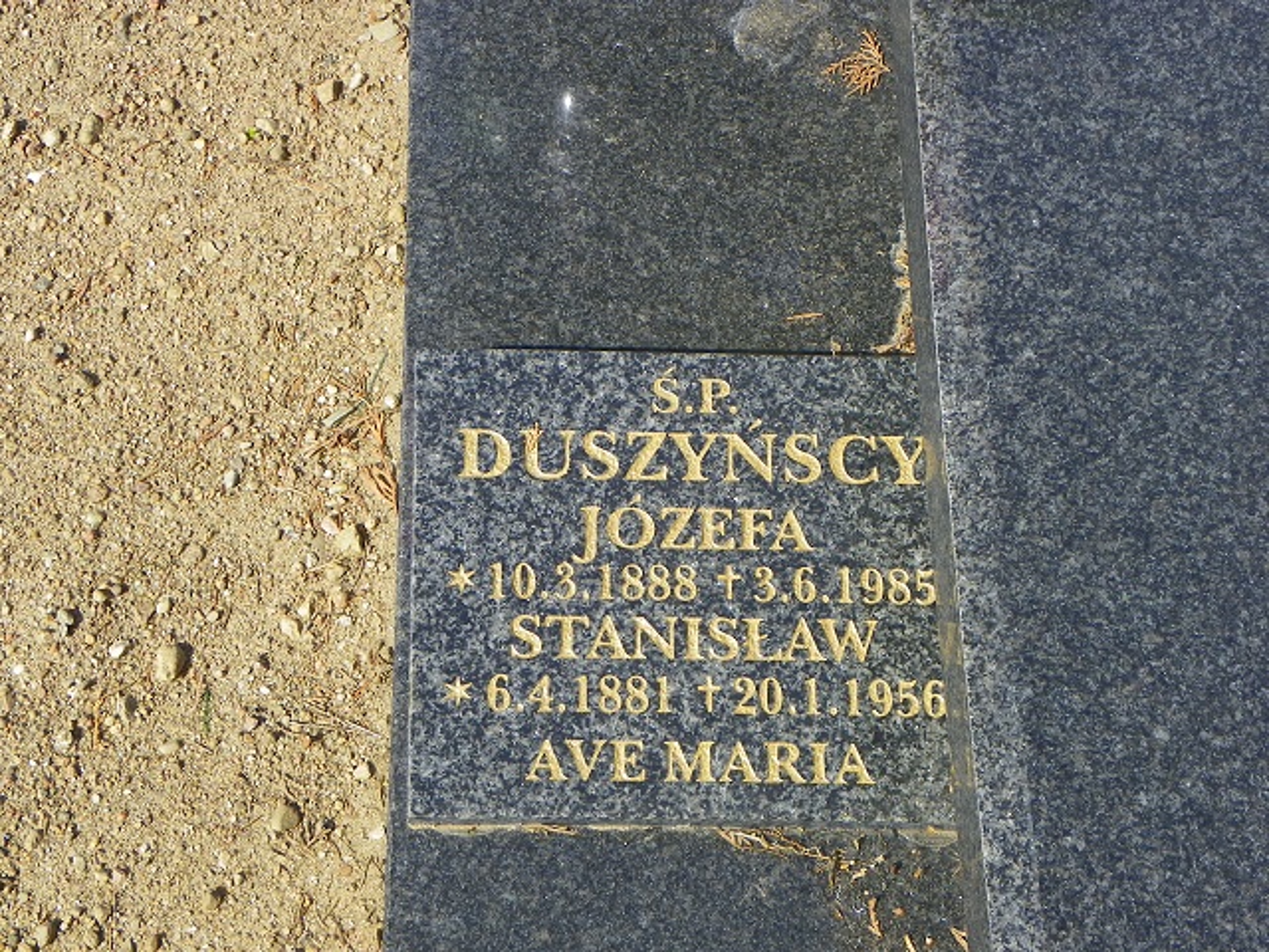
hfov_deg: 26.0
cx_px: 634
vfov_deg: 19.6
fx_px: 2749
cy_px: 476
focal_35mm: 75
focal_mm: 13.4
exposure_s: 1/200
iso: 64
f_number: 5
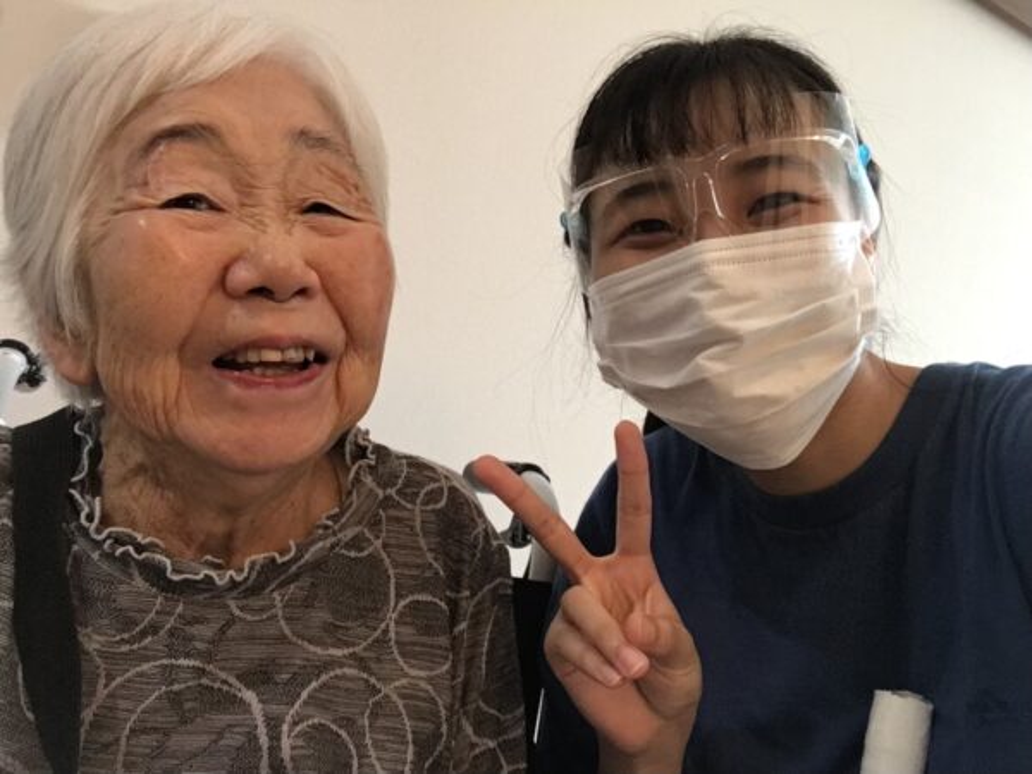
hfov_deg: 58.4
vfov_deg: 45.4
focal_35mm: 31
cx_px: 516
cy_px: 387
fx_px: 924
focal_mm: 2.65
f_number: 2.2
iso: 125
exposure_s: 1/30
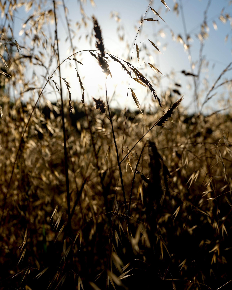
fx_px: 403
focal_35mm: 47
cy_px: 137
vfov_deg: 39.5
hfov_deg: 32.1
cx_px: 117
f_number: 5
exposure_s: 1/2000
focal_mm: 27.1
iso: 125
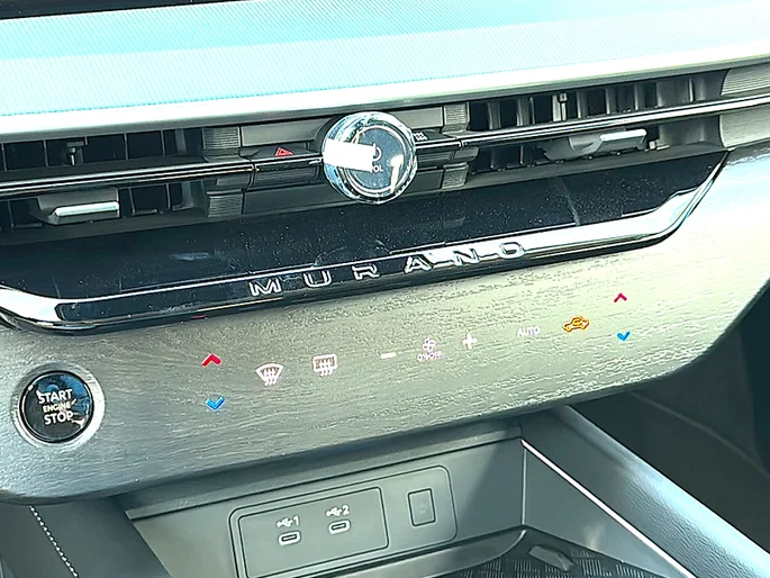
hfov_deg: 40.4
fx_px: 1046
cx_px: 381
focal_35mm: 47
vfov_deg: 30.9
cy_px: 291
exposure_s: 1/85
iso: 160
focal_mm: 6.86
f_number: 1.78
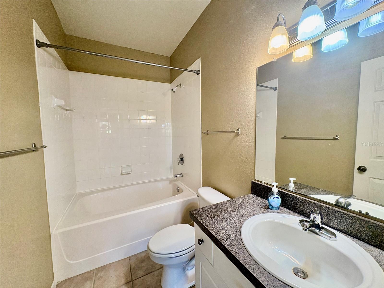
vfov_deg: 85.7
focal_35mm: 14
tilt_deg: -2.3
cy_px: 144
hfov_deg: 102.1
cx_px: 192
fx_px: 155
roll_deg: +1.3
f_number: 2.2
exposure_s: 1/120
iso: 250
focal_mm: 2.22
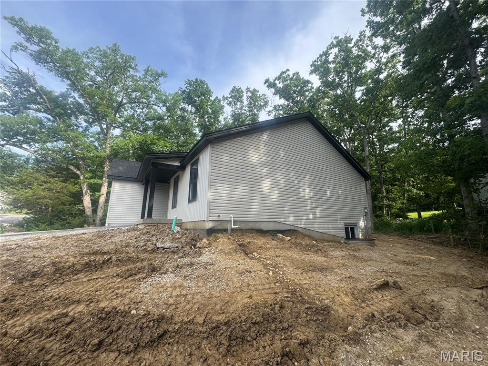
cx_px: 244
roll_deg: -0.7
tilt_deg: +12.3
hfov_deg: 102.1
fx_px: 197
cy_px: 183
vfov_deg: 85.7
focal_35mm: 14
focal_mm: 2.22
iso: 40
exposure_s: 1/479
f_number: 2.2
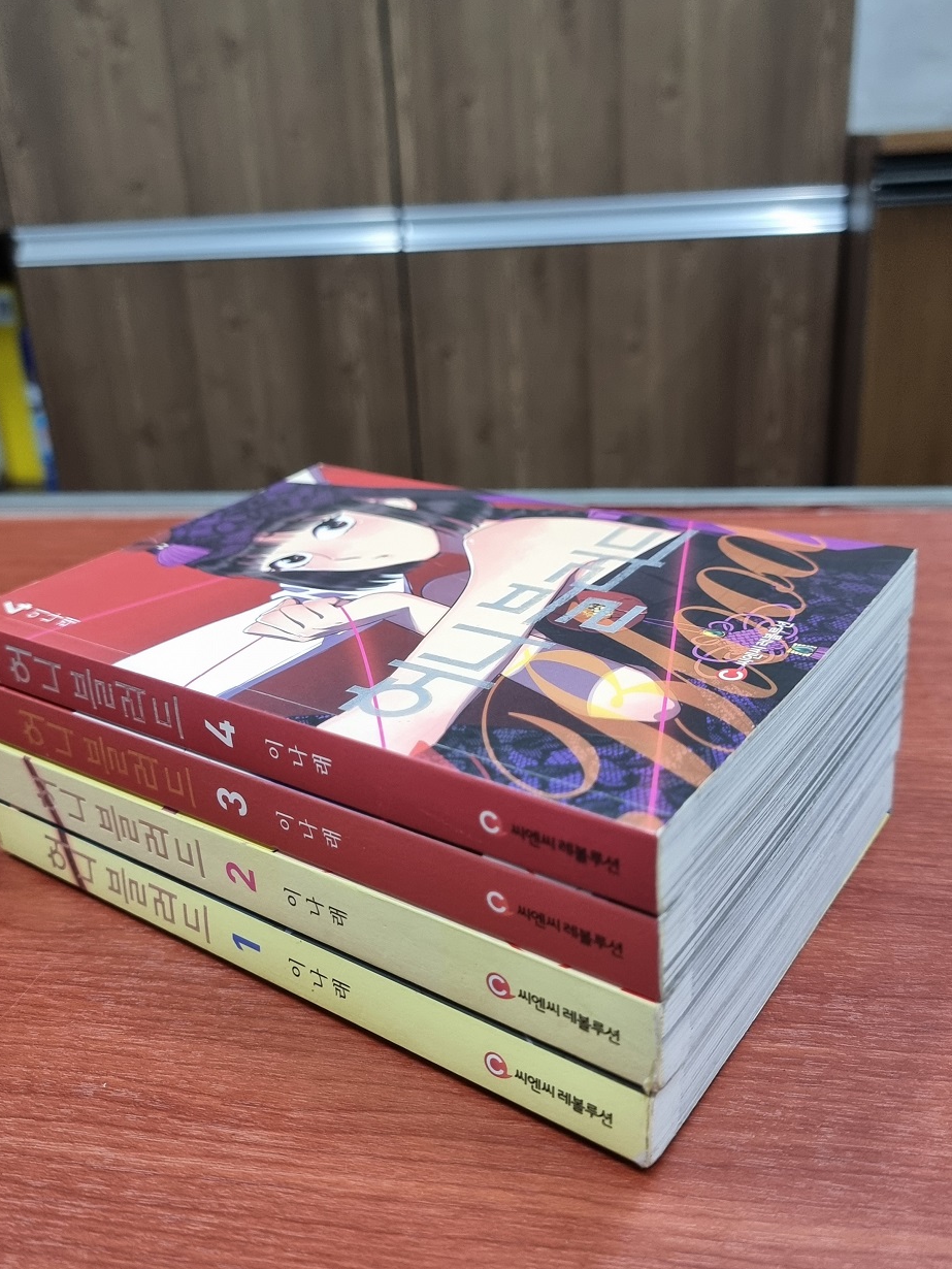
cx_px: 437
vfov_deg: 67.2
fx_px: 953
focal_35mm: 26
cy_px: 668
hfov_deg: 53.0
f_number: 1.8
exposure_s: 1/120
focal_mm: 6.7
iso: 320
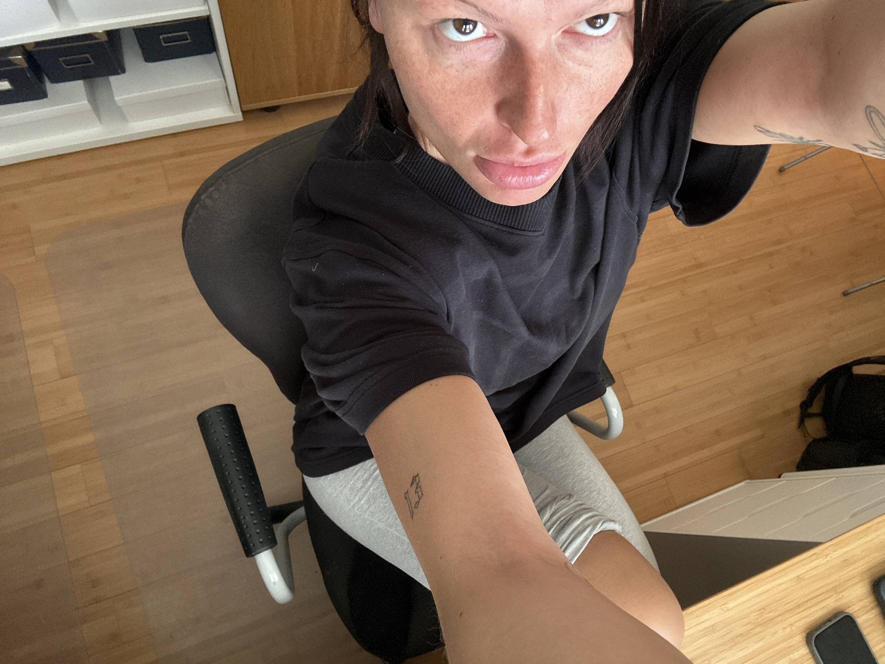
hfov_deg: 73.9
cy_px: 332
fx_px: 588
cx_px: 442
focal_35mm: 23
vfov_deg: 58.9
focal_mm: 2.69
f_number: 1.9
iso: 100
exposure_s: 1/60
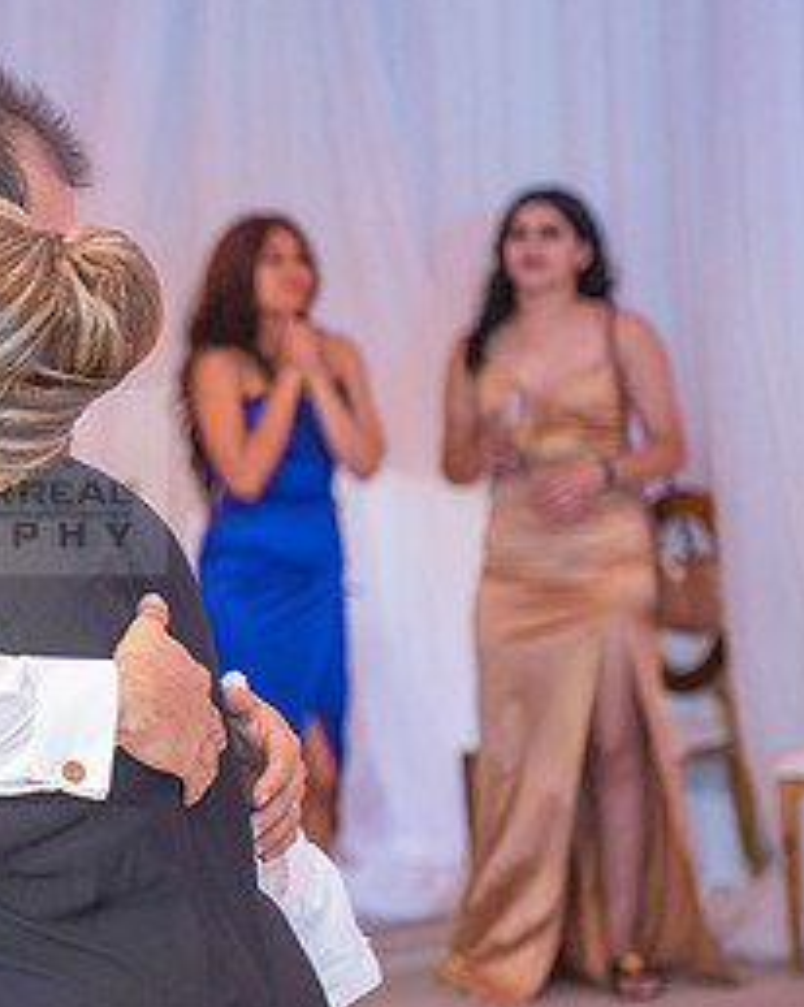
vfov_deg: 13.0
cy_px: 482
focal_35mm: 148
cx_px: -164
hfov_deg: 10.3
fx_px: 4407
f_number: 2.8
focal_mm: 70
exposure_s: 1/160
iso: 1000
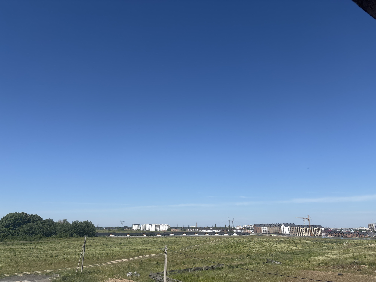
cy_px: 141
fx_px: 282
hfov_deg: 67.3
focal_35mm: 26
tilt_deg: +16.4
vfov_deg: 53.1
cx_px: 188
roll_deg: -0.6
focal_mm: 5.96
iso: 50
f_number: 1.6
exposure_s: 1/5348
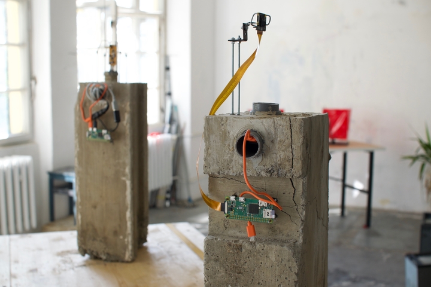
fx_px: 539
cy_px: 144
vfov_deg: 29.9
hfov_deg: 43.6
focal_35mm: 45
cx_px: 216
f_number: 6.3
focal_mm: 30
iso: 400
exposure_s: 1/160
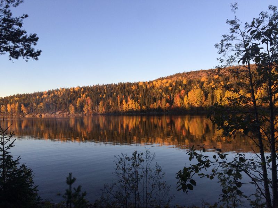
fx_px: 233
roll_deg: +2.1
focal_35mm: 29
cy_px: 104
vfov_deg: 48.2
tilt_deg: +0.8
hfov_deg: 61.7
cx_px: 139
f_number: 2.2
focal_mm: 4.15
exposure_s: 1/402
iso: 32
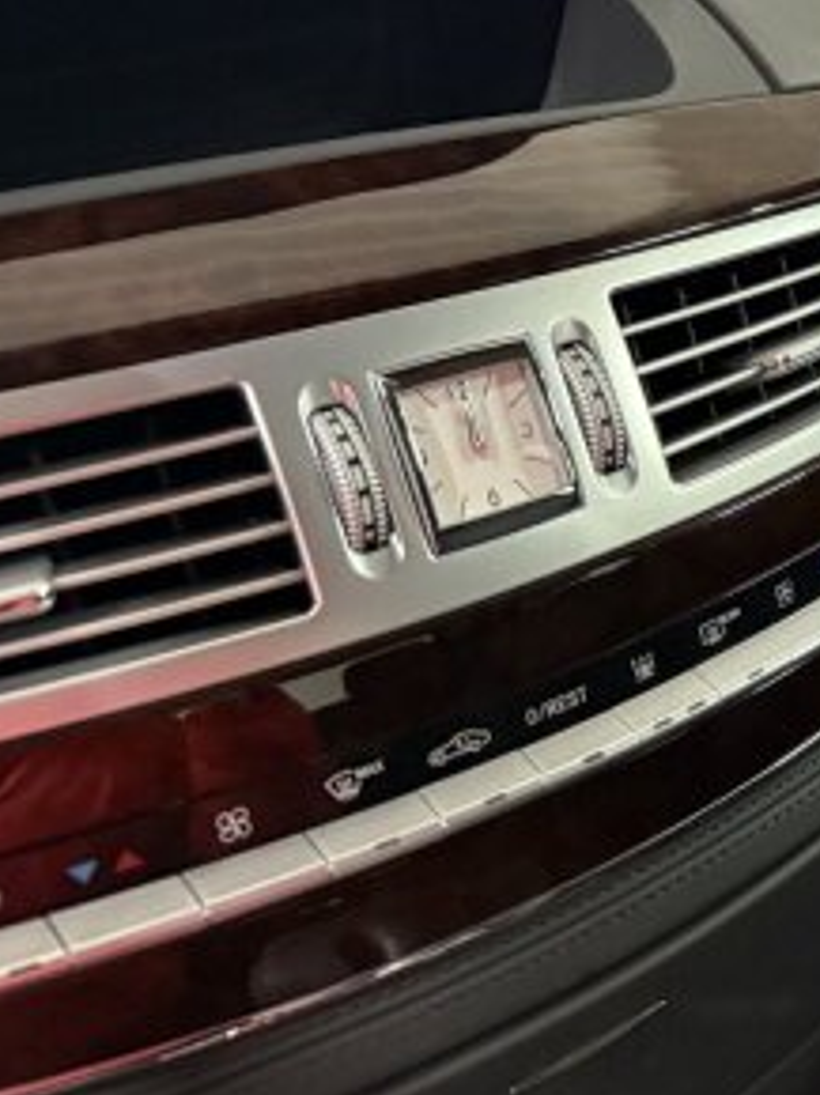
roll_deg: -0.2
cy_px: 291
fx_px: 1676
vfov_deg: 35.5
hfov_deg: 24.2
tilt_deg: -16.3
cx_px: 1054
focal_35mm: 53
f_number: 1.78
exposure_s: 1/33
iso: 800
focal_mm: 6.76
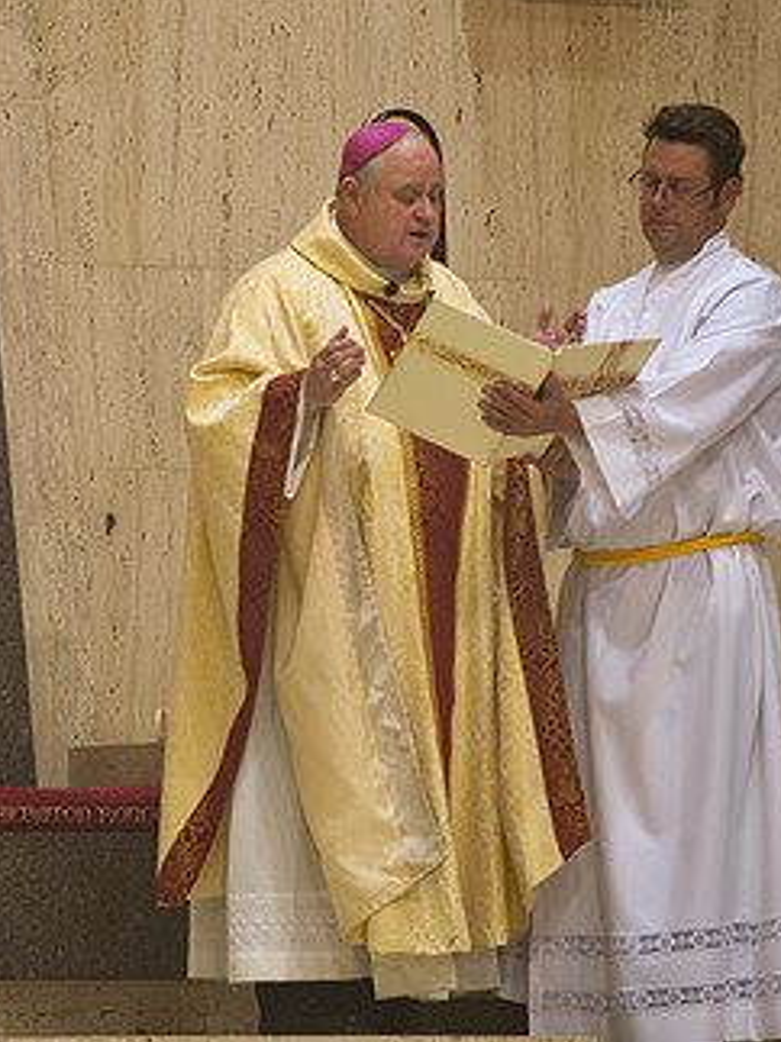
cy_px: 532
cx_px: 284
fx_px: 9362
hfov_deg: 4.8
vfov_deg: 6.4
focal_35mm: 311
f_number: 2.8
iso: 1600
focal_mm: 180
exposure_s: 1/60
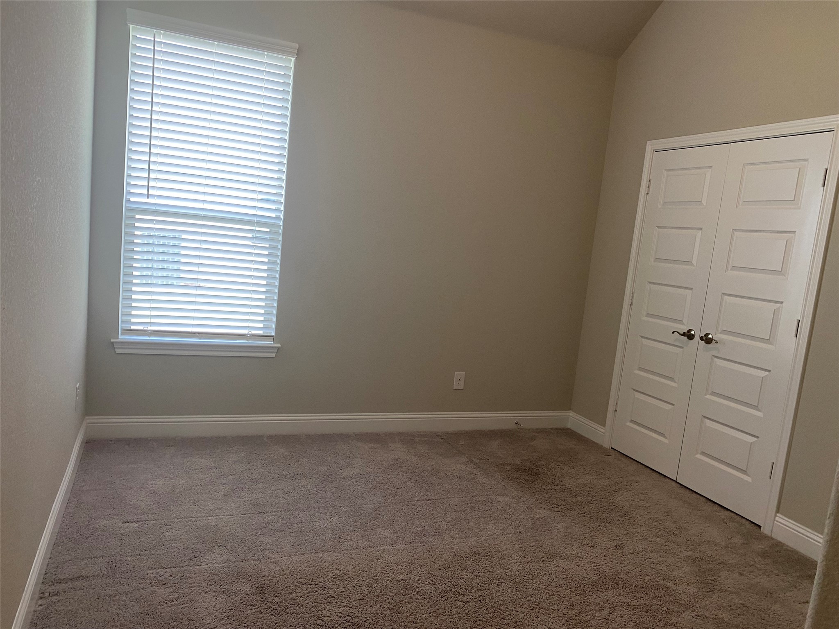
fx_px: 630
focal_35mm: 26
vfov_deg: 53.1
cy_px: 314
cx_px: 420
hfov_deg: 67.3
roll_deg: -4.5
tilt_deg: -8.9
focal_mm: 4.25
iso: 80
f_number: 1.8
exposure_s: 1/60
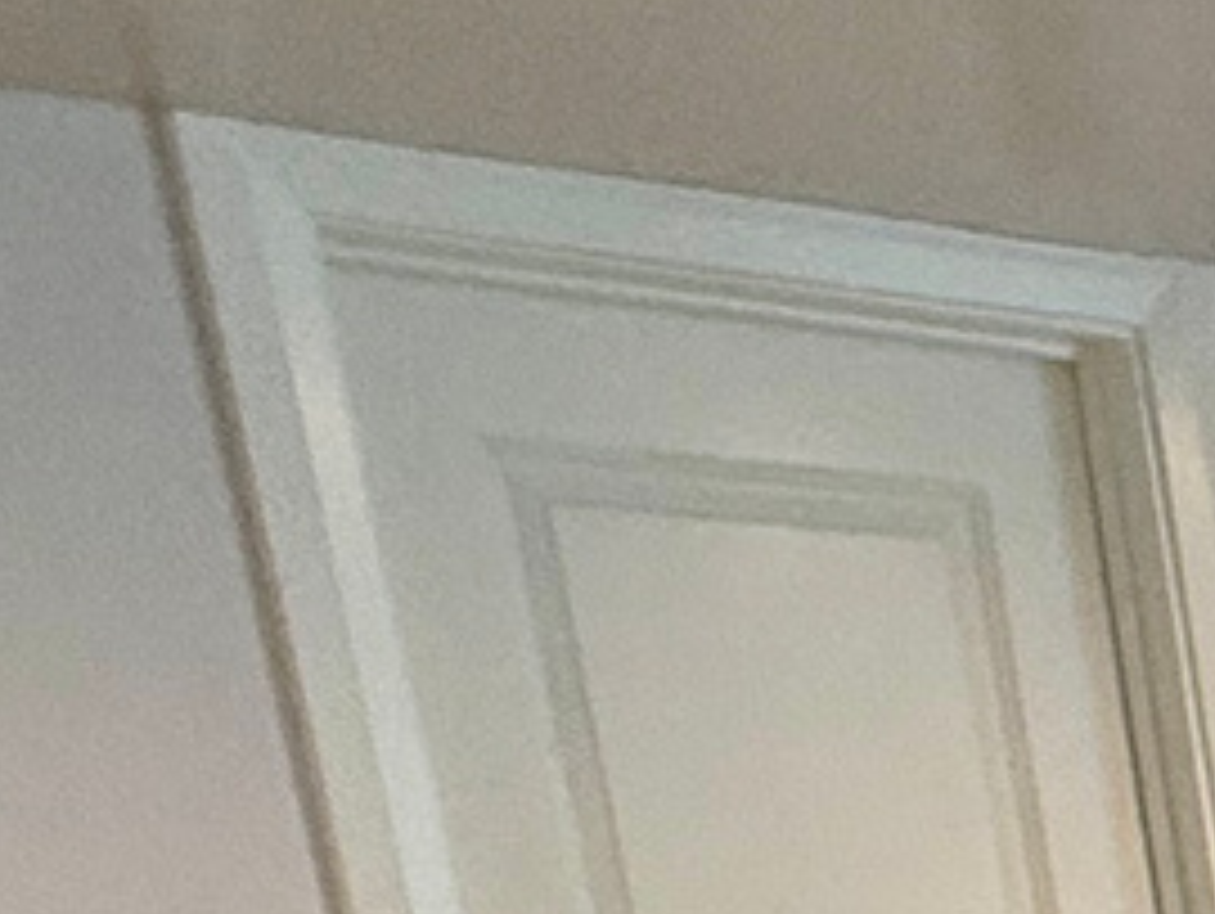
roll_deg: +1.5
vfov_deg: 11.0
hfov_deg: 14.0
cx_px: 2754
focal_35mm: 106
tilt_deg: -18.7
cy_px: 2436
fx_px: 3724
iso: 320
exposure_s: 1/120
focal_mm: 2.22
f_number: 2.2
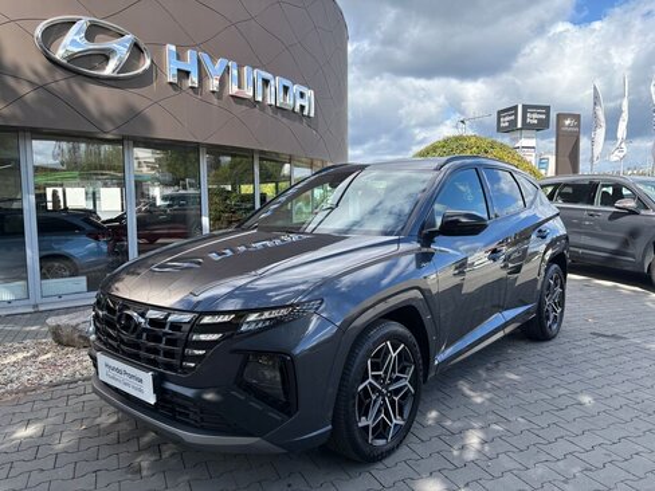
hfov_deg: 67.3
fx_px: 492
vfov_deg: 53.1
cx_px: 328
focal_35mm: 26
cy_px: 246
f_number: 1.6
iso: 64
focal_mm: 5.96
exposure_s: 1/1799
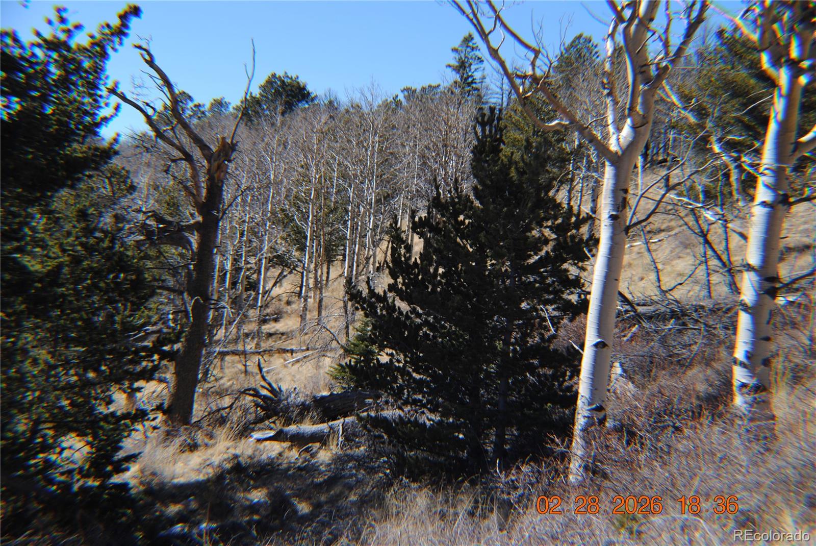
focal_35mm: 48
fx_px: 1089
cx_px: 408
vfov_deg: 28.1
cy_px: 273
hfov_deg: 41.1
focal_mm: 32
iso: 100
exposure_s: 1/200
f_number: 7.1
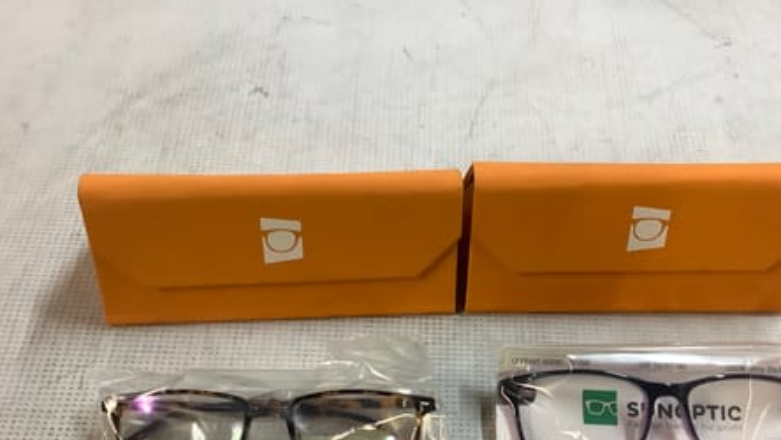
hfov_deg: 52.7
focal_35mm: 38
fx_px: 787
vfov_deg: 30.9
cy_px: 309
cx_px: 433
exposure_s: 1/50
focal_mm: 3.3
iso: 200
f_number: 2.4
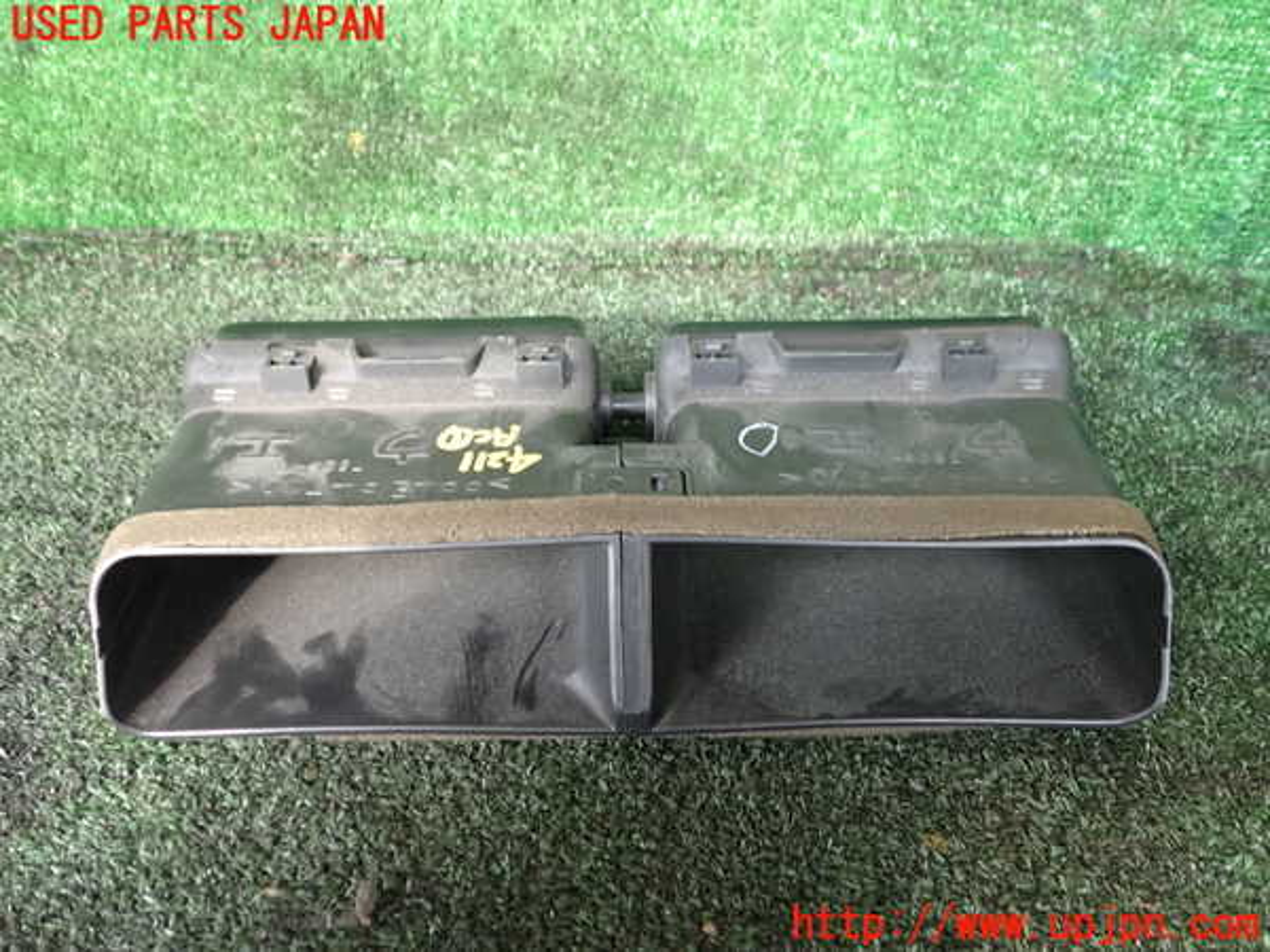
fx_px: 1101
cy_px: 476
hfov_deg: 60.0
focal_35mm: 30
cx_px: 635
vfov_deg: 46.8
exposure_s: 1/30
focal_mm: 5.4
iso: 200
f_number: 2.3
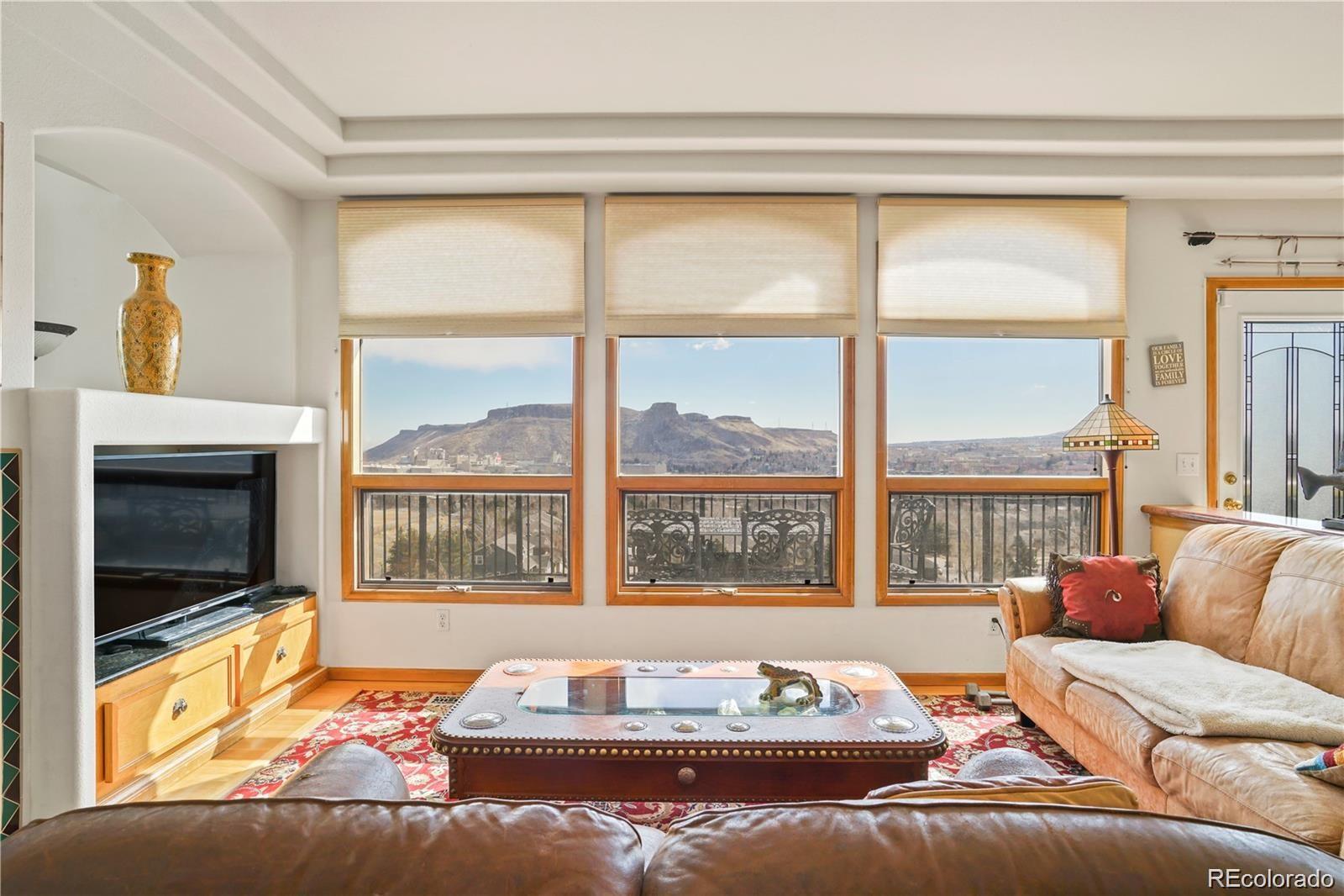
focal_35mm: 18
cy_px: 448
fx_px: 672
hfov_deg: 90.0
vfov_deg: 67.4
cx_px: 672
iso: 100
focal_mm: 18
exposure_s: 1/20
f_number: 9
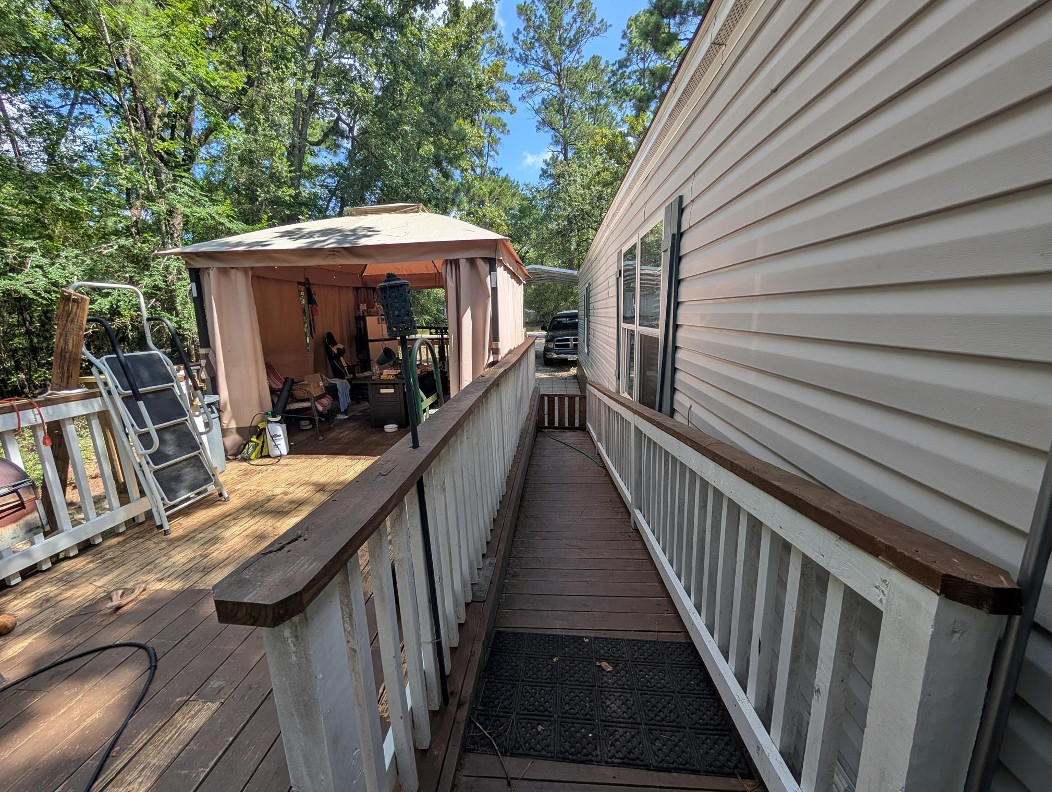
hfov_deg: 110.5
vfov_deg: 94.6
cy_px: 396
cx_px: 526
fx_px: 365
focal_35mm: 12
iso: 48
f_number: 1.7
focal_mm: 2.02
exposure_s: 1/1245
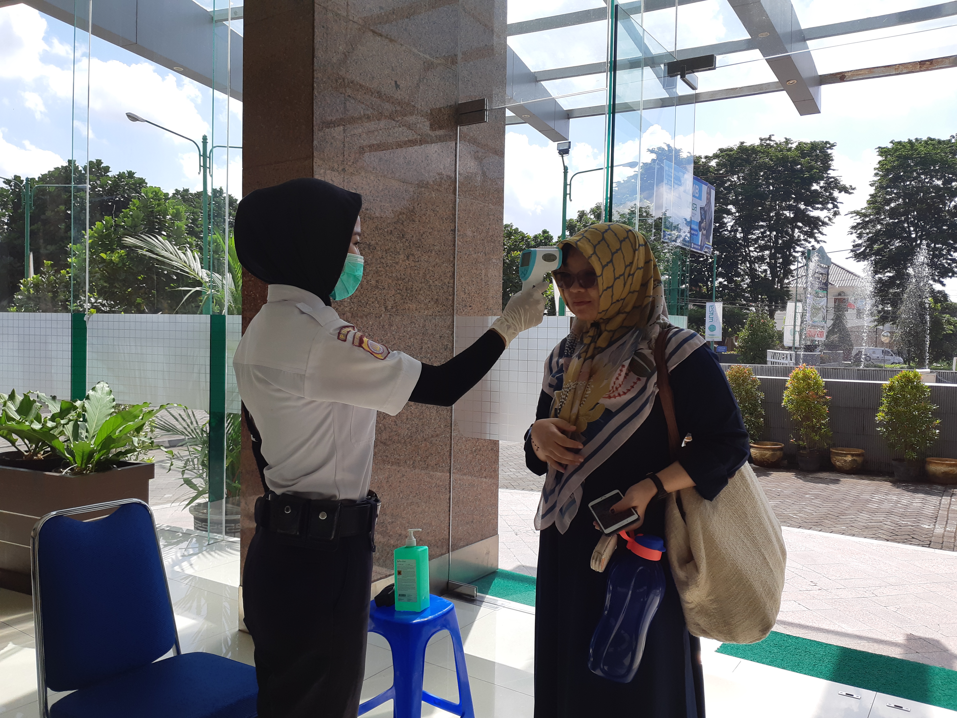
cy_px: 359
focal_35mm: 26
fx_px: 719
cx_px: 478
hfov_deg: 67.3
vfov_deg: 53.1
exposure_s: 1/1560
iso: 40
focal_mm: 3.93
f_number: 1.7
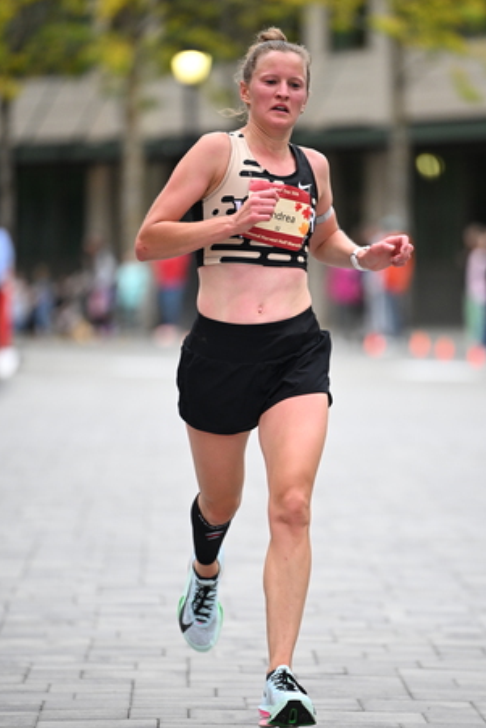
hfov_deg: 5.6
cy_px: 392
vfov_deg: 8.4
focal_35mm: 244
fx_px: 4937
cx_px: 279
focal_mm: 200
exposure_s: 1/1250
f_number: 2.8
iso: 1600
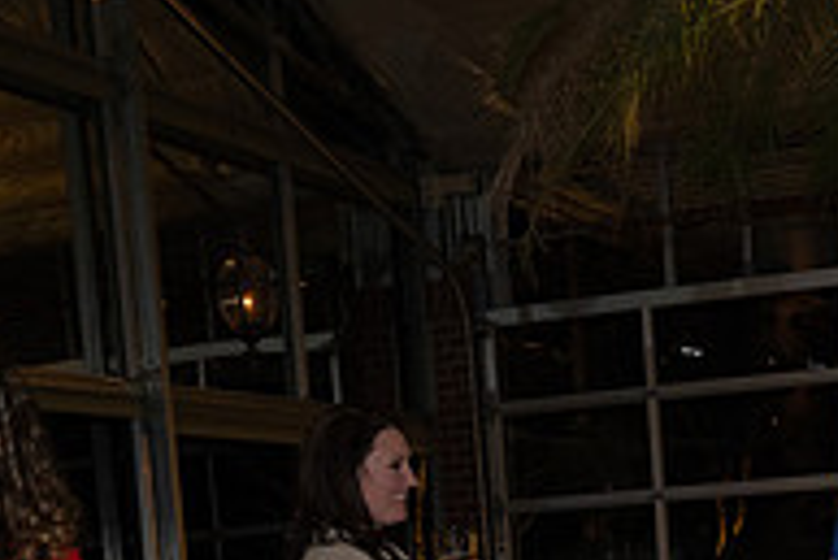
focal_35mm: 72
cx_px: 795
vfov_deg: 17.2
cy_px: 827
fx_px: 1677
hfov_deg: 26.8
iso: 2500
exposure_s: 1/250
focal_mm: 24
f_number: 2.8
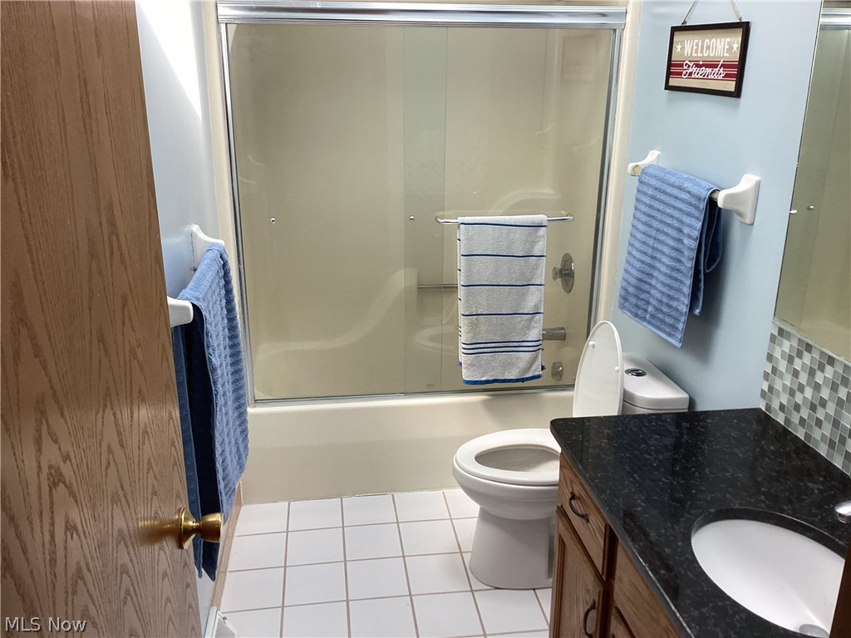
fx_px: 762
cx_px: 426
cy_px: 319
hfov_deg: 58.4
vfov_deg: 45.4
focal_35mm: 31
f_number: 2.4
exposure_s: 1/100
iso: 40
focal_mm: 3.3
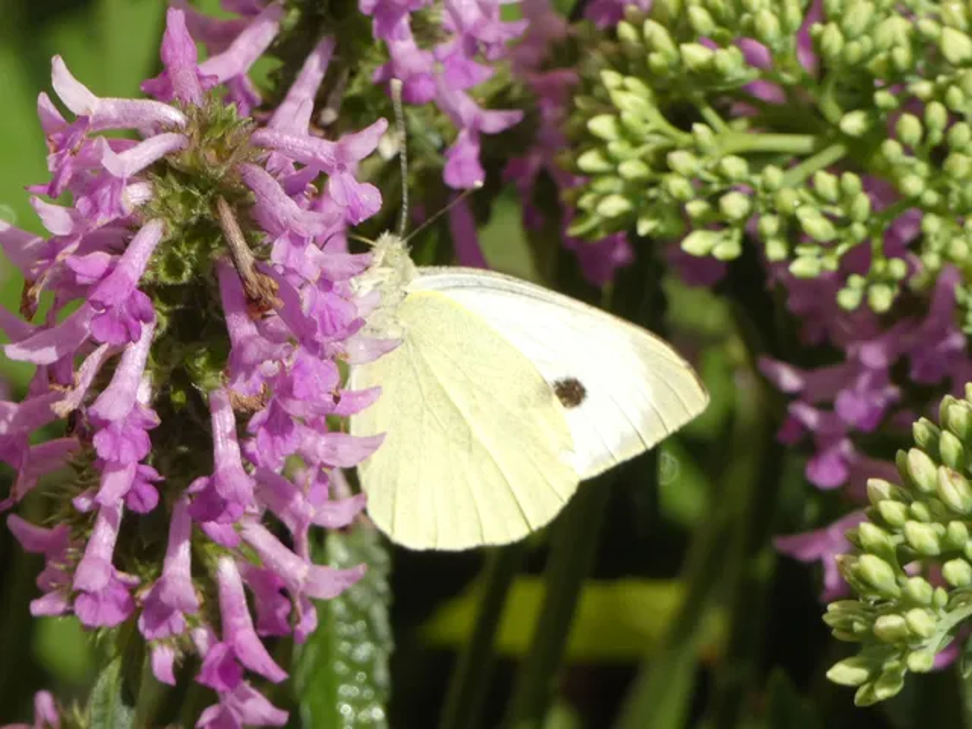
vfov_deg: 3.9
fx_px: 10783
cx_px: 486
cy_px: 364
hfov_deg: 5.2
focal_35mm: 384
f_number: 5.6
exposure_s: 1/125
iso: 80
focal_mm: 68.8
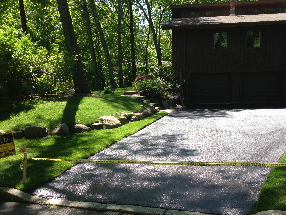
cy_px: 120
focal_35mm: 40
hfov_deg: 46.7
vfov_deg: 35.9
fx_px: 330
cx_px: 161
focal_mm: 4.13
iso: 50
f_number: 2.4
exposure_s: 1/459
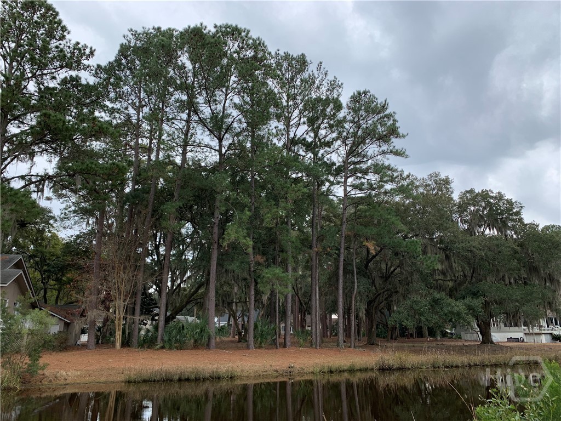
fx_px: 421
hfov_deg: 67.3
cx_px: 280
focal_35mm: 26
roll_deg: +0.5
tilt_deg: +15.8
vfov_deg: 53.1
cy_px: 210
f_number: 1.8
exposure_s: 1/732
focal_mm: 4.25
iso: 25
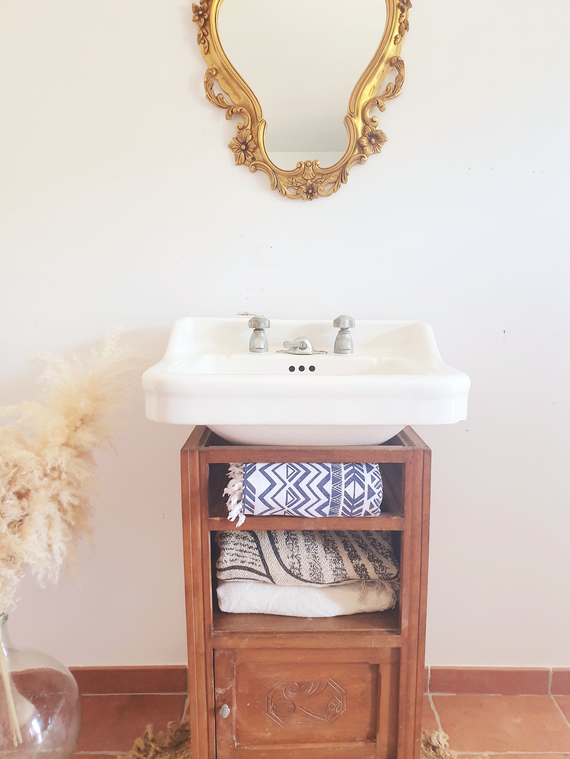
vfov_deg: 67.3
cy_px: 380
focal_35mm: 26
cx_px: 285
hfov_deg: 53.1
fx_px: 571
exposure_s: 1/21
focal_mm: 4.3
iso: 250
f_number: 2.4
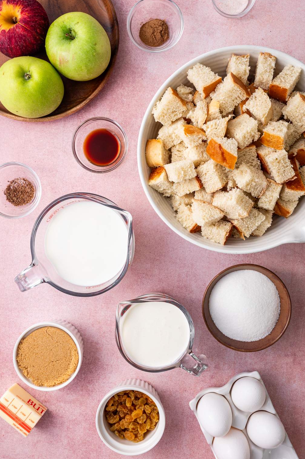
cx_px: 162
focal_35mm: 34
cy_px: 221
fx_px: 433
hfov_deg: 38.8
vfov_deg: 55.8
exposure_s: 1/200
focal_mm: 28.5
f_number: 8
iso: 320
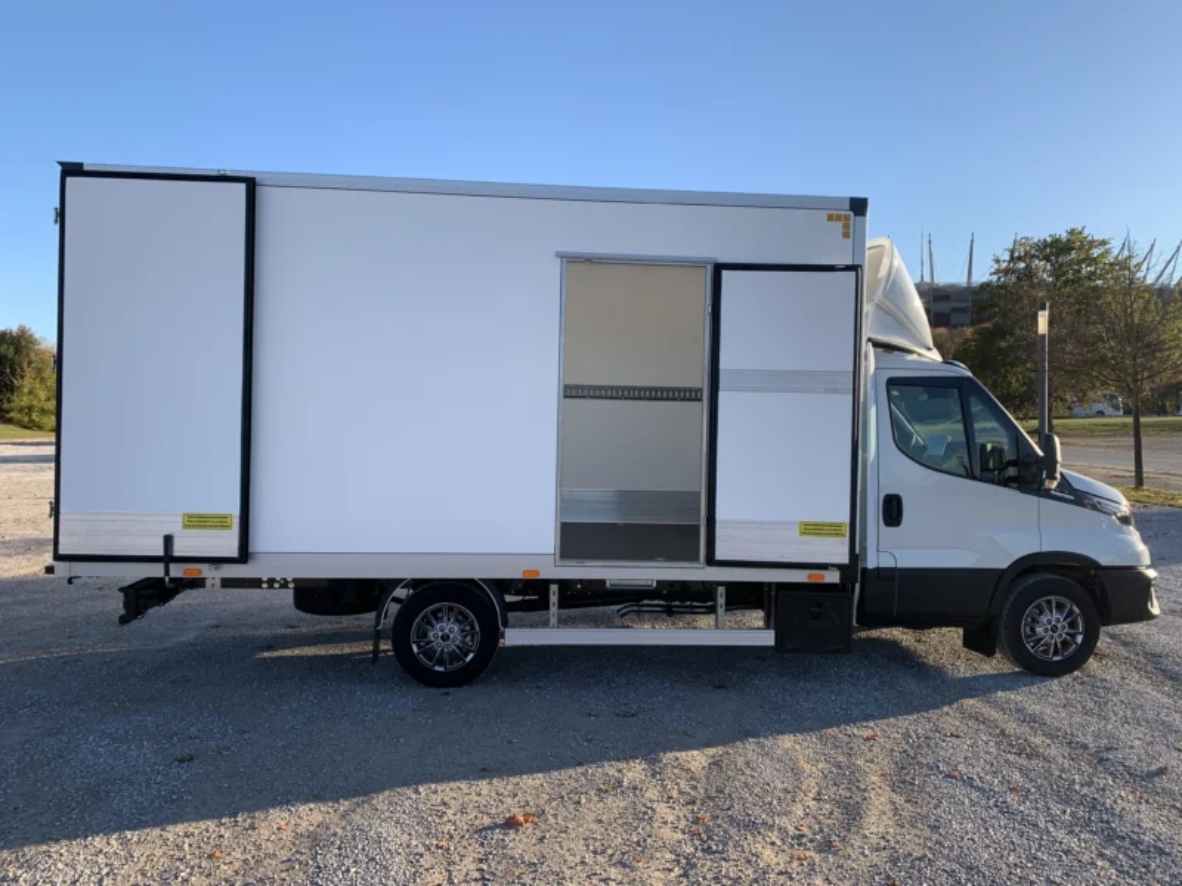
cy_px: 443
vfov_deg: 53.1
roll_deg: +0.9
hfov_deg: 67.3
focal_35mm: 26
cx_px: 591
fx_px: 888
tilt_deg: -0.3
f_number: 1.8
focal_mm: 4.25
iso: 25
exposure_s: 1/936
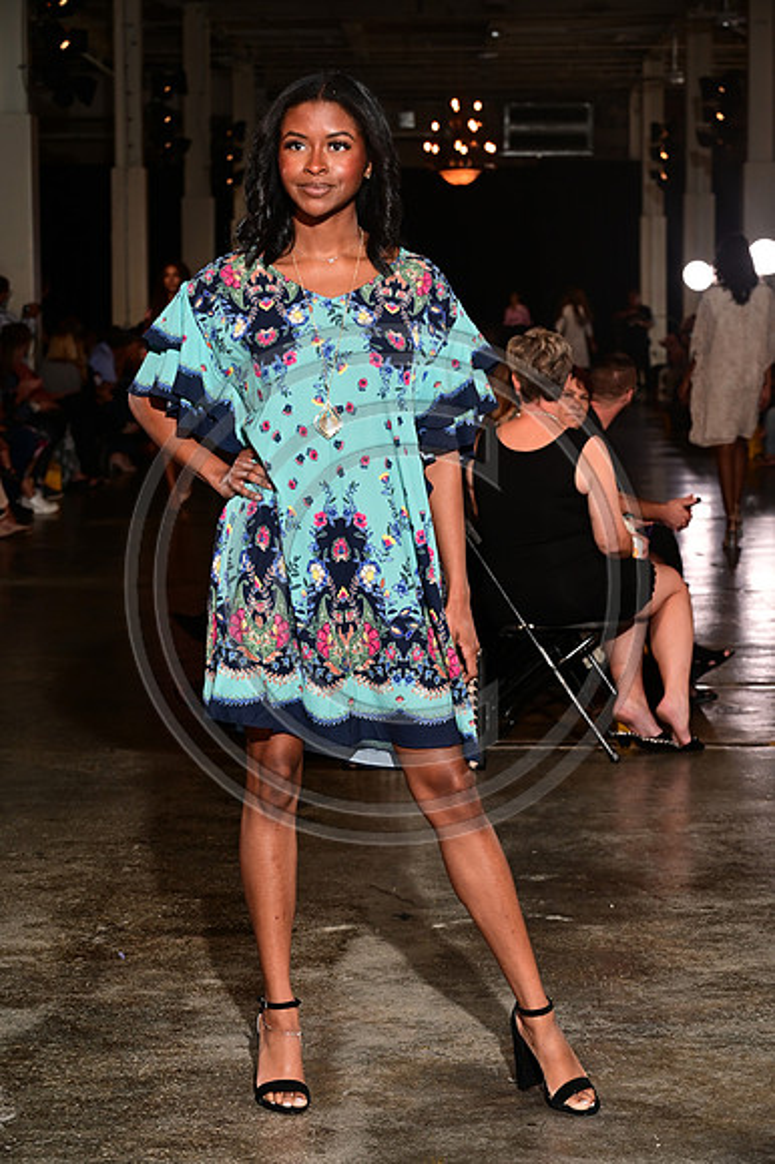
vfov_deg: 24.8
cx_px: 388
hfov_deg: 16.6
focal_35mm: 82
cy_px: 582
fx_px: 2651
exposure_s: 1/160
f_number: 6.3
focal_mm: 82
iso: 1000
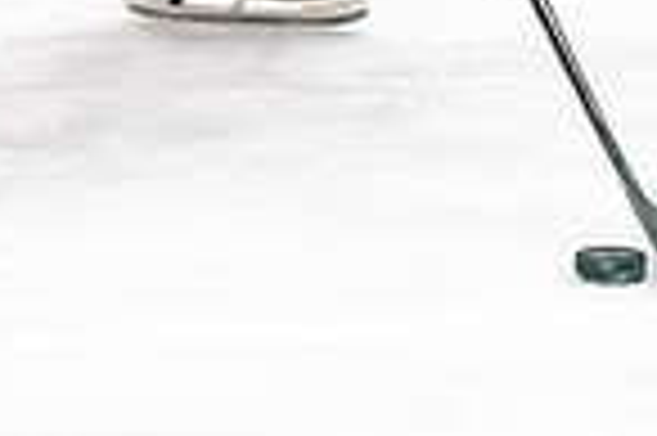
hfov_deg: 5.2
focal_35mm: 393
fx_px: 7164
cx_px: 74
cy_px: -537
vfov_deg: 3.5
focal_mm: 80
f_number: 2.8
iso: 3200
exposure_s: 1/1250
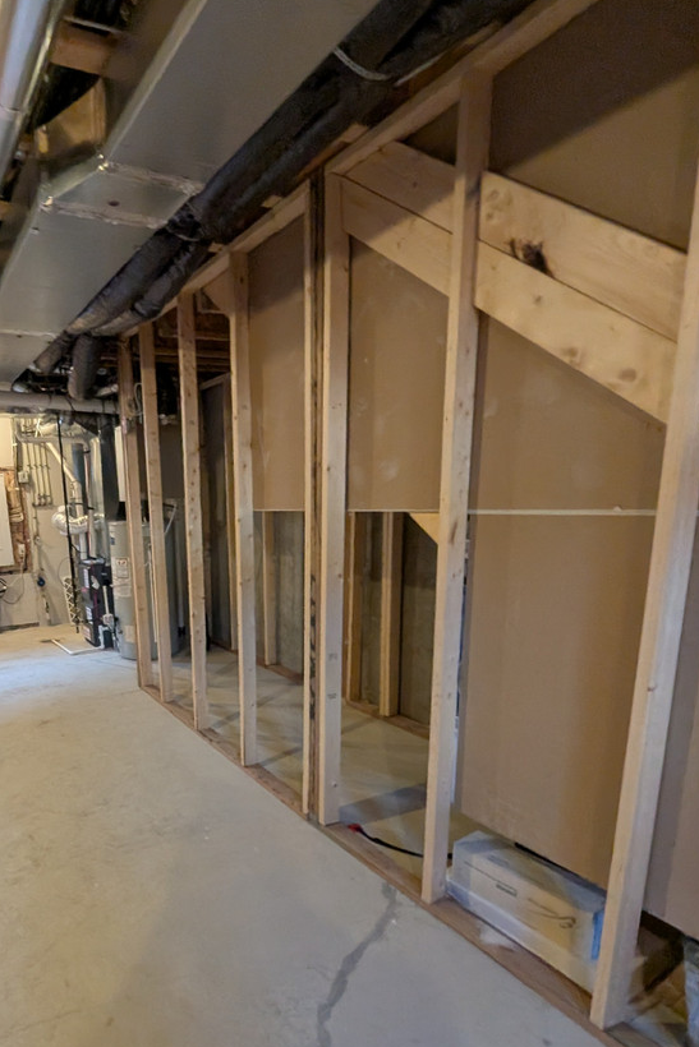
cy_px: 624
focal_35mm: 19
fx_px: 553
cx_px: 203
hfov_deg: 62.0
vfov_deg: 85.9
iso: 358
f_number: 2.2
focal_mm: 1.54
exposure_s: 1/40
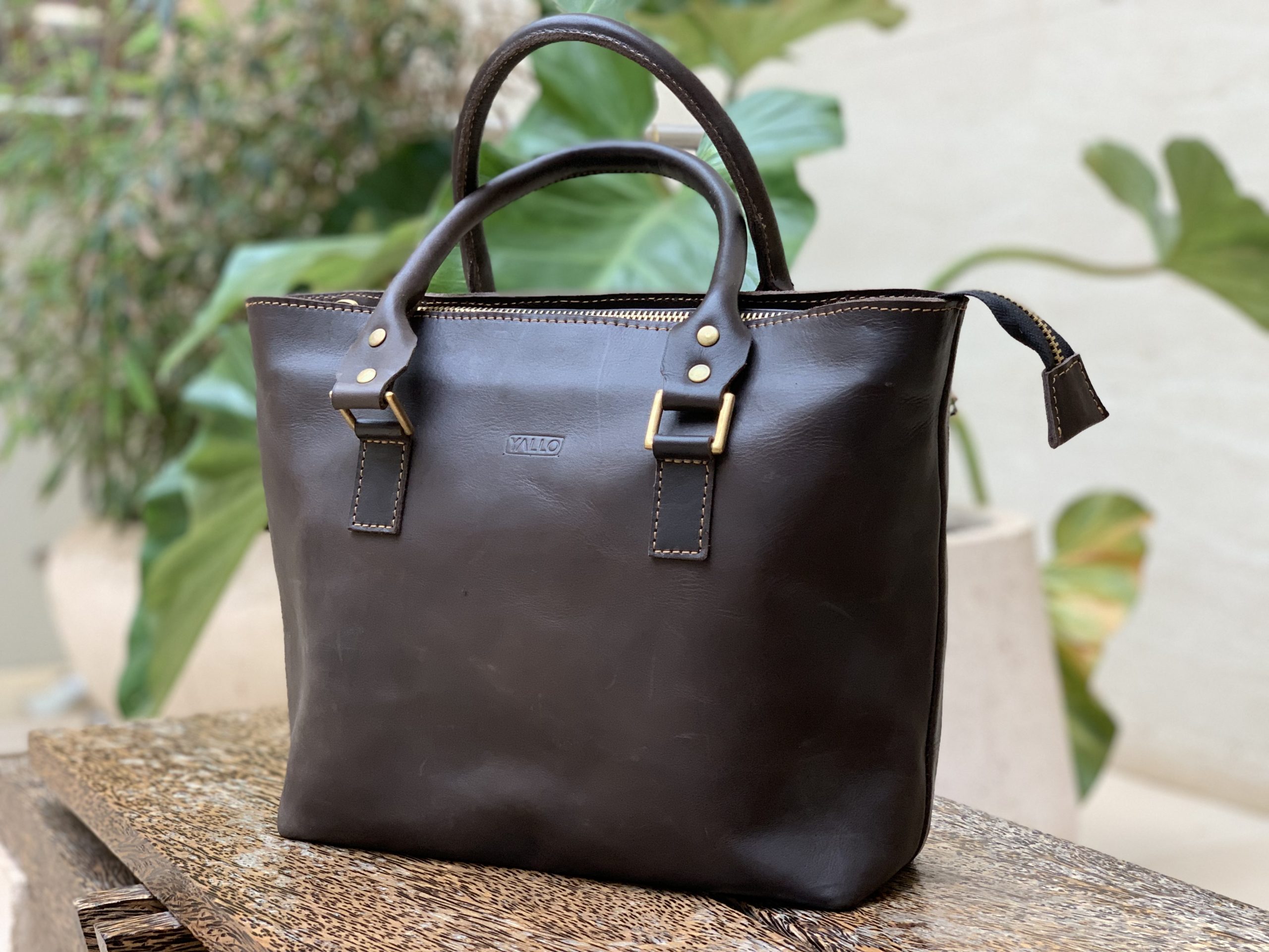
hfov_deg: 36.8
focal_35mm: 52
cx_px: 634
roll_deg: +0.1
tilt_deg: -3.6
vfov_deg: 28.0
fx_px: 1906
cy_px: 476
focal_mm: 6
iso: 125
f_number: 2.4
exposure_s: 1/114
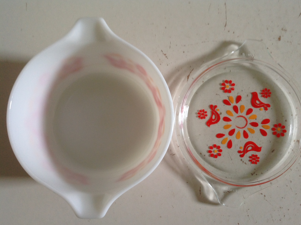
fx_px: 339
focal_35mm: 39
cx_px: 165
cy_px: 117
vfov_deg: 36.7
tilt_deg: -84.2
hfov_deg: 47.9
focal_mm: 4.28
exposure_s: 1/15
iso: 80
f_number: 2.4
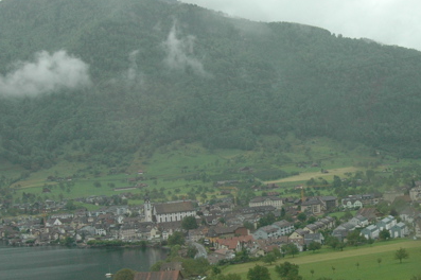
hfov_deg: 28.6
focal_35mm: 68
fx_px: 795
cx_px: 370
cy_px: 172
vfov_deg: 20.0
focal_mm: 24
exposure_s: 1/2000
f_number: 4.5
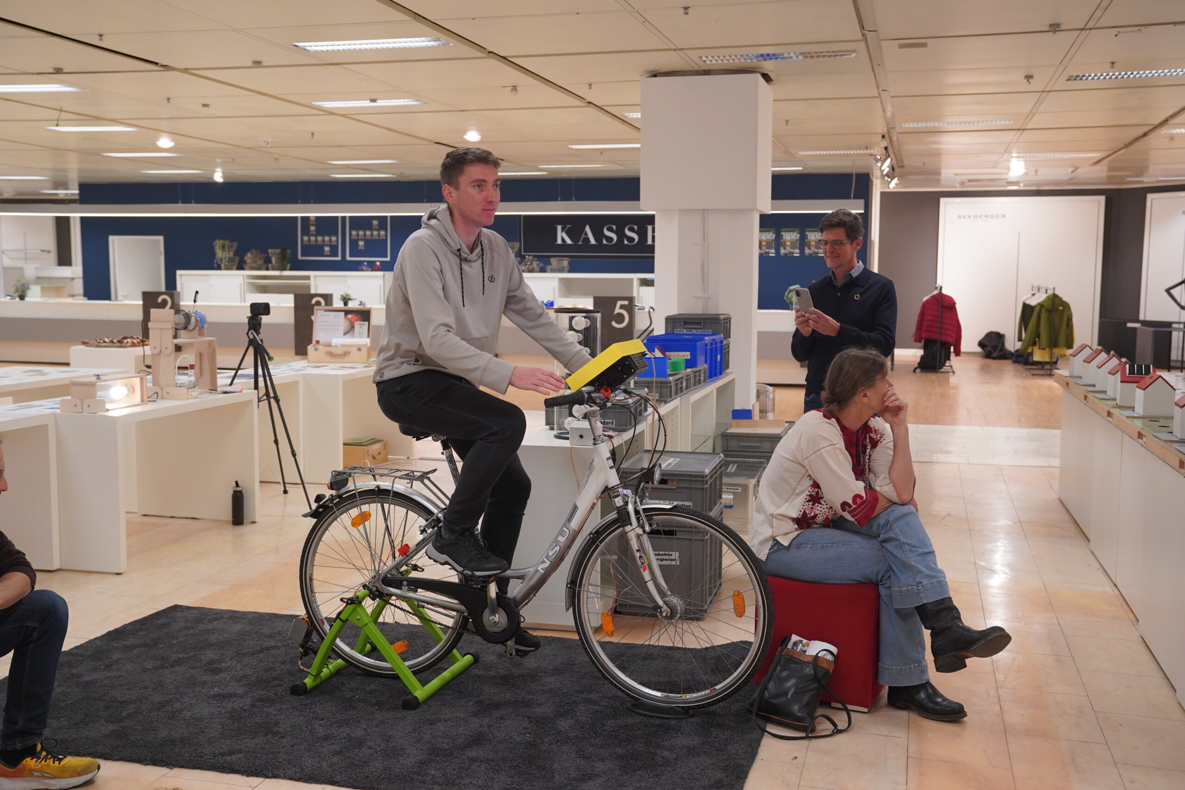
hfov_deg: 53.1
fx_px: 1185
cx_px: 592
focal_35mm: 36
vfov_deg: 36.9
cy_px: 395
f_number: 4
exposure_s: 1/160
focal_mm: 36
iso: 1600
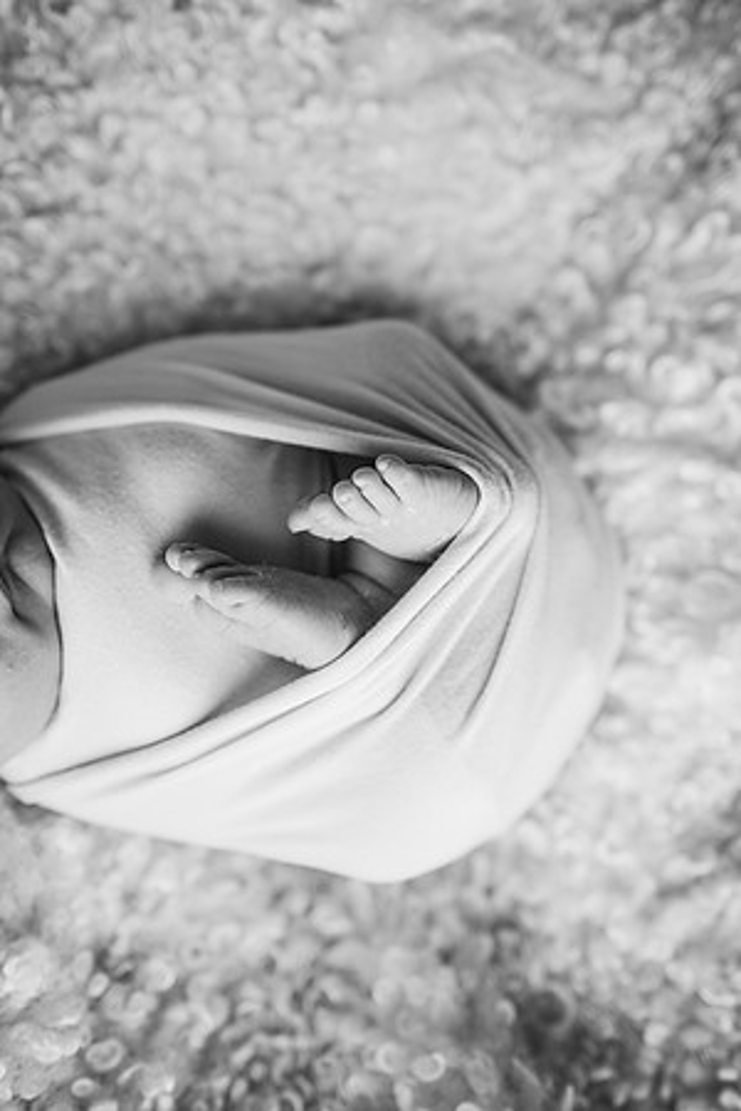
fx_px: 741
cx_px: 370
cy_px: 556
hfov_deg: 53.1
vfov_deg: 73.7
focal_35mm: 24
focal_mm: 24
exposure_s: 1/160
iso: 100
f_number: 2.2
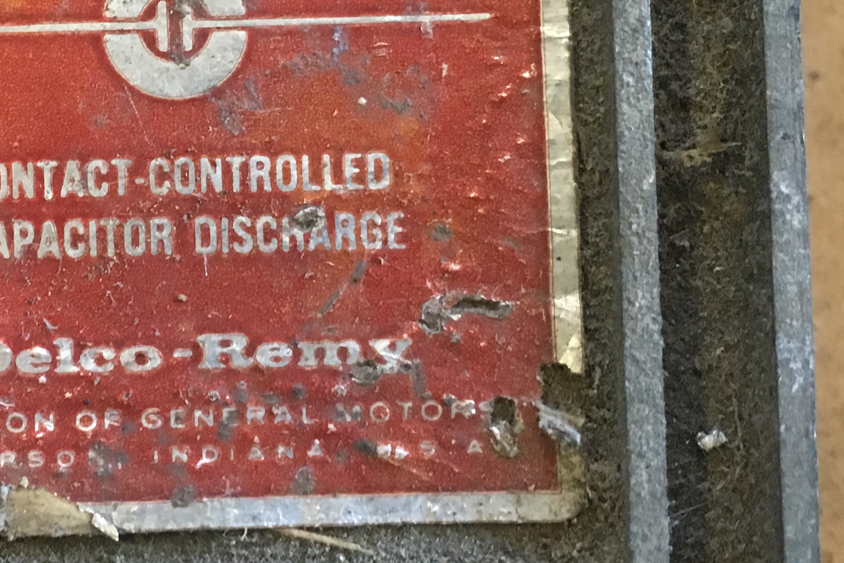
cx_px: 89
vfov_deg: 18.9
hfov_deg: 27.5
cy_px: 66
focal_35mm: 71
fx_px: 1664
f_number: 2.2
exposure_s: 1/30
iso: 200
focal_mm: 4.15
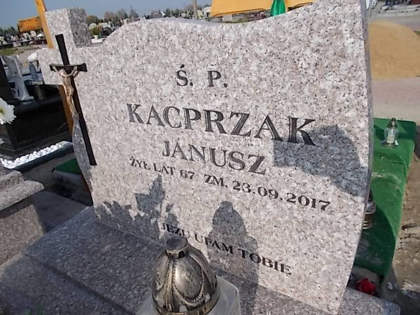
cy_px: 158
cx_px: 210
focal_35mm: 26
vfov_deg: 53.1
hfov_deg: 67.3
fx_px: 315
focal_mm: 4.6
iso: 80
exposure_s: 1/250
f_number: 8
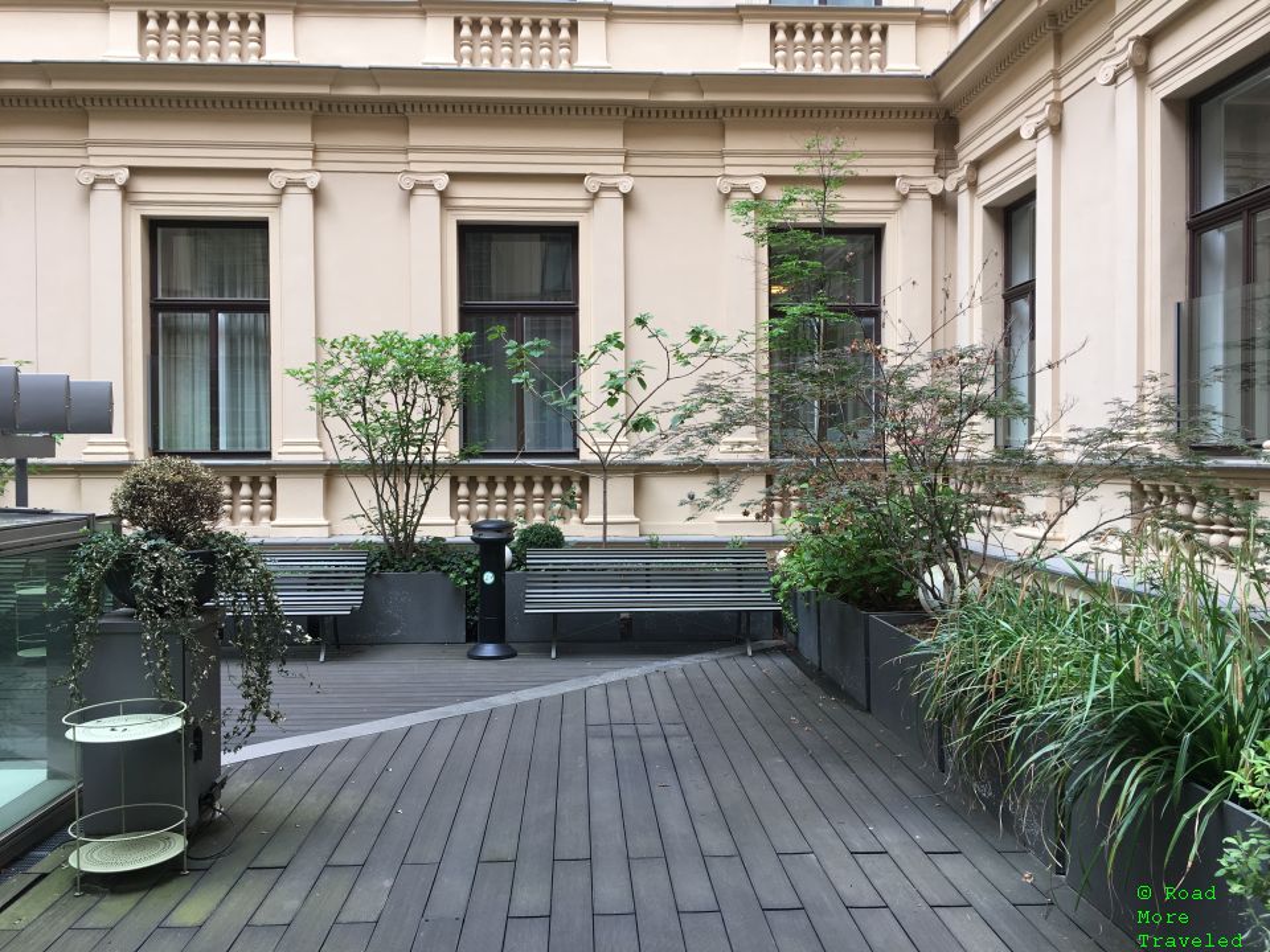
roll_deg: +0.3
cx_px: 635
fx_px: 1064
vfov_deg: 48.2
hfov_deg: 61.7
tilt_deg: +0.7
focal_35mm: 29
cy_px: 476
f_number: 2.2
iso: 25
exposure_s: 1/100
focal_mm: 4.15
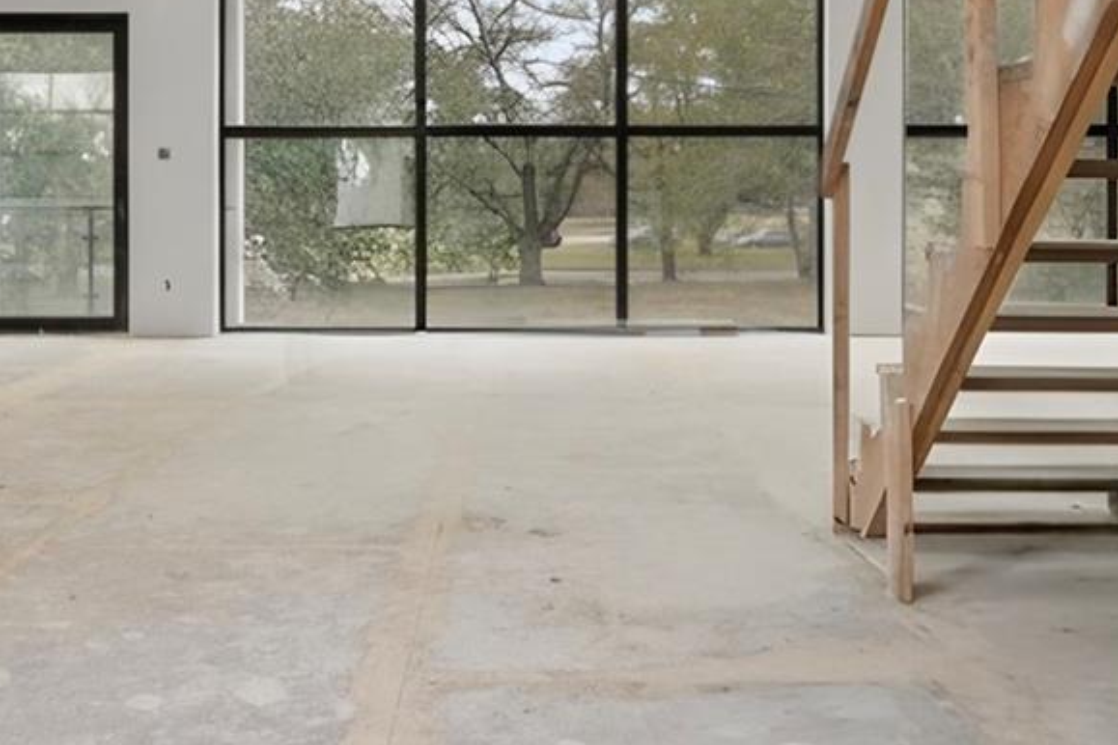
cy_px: 152
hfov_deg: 42.7
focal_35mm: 46
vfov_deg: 28.6
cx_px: 523
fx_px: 1428
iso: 250
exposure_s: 13
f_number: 9
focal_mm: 13
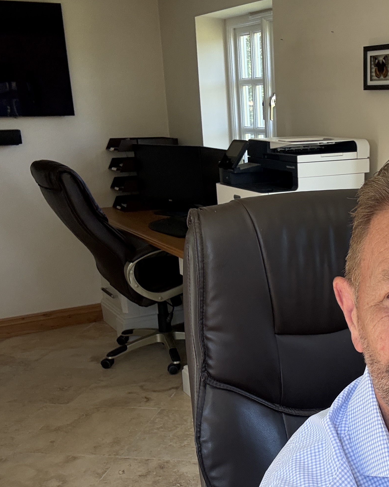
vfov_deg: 39.8
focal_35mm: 46
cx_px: 326
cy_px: 328
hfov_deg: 31.6
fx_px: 662
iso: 80
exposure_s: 1/102
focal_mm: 2.69
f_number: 1.9
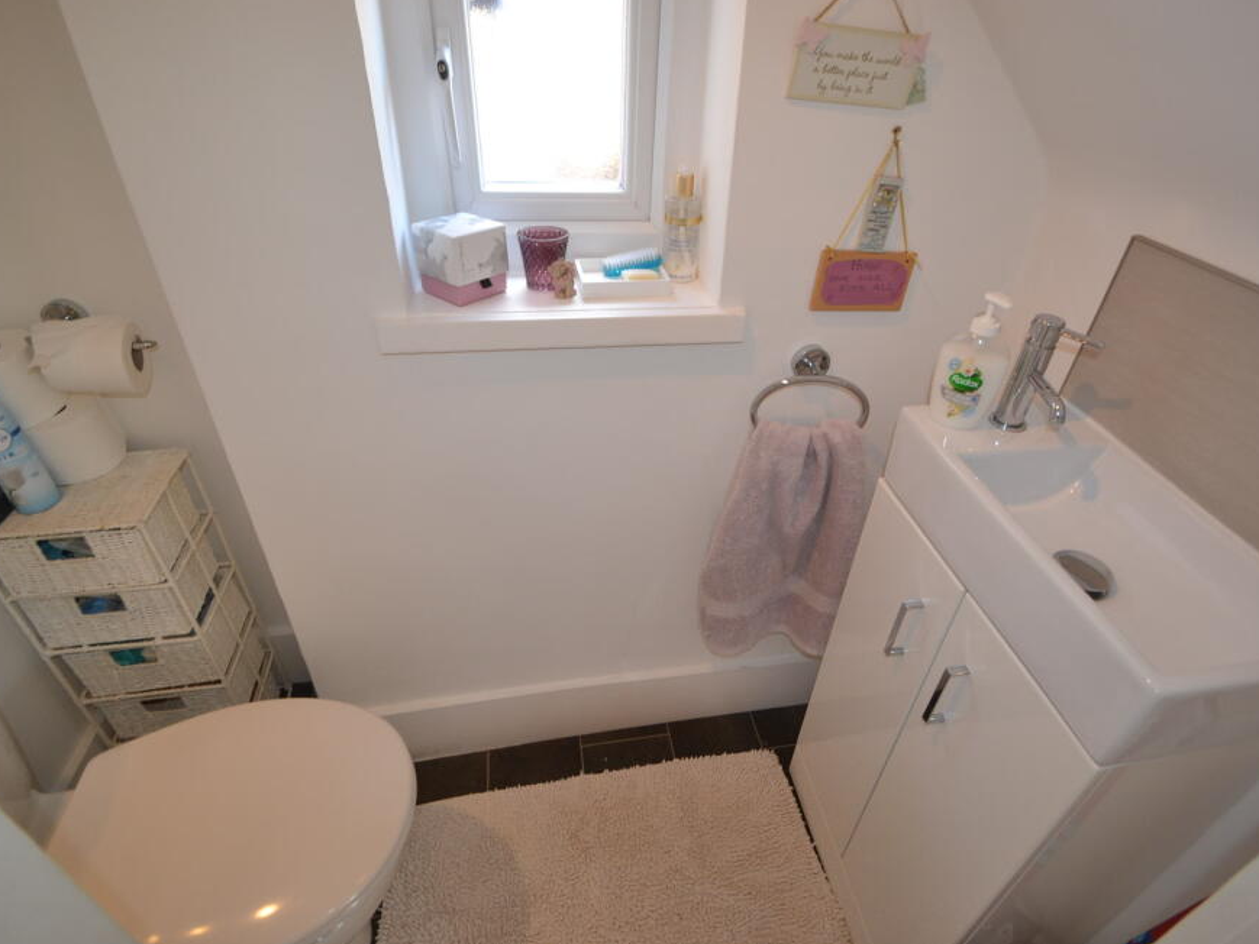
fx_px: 618
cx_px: 677
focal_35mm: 17
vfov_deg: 74.7
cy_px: 452
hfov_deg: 90.9
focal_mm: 10
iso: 320
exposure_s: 1/60
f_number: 4
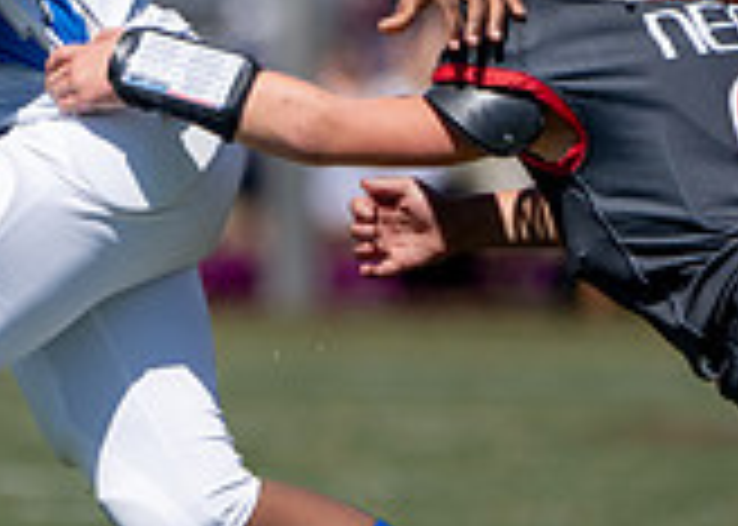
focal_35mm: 1787
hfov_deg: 1.1
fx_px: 37440
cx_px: 20
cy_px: 173
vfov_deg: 0.8
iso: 200
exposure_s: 1/1250
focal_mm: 400
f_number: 5.6
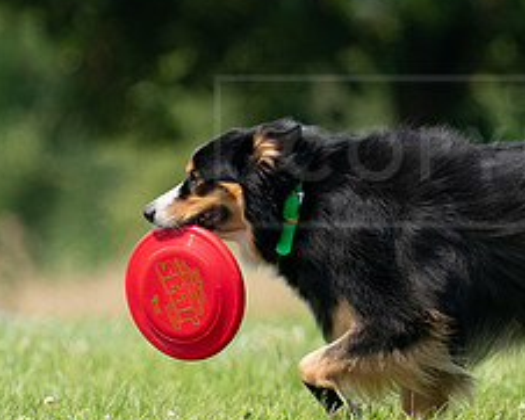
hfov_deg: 1.7
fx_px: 18125
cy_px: 191
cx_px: 437
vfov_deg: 1.3
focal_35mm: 1166
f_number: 6.3
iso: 1250
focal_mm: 485
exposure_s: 1/4000
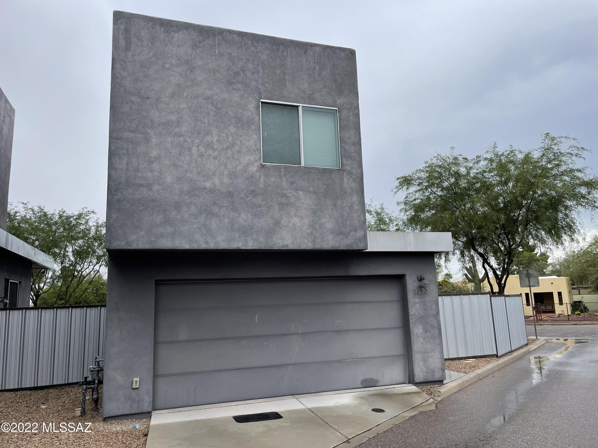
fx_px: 449
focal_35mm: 26
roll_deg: +2.5
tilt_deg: +11.5
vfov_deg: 53.1
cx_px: 299
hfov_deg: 67.3
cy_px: 224
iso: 32
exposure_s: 1/596
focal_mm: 4.2
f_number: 1.6
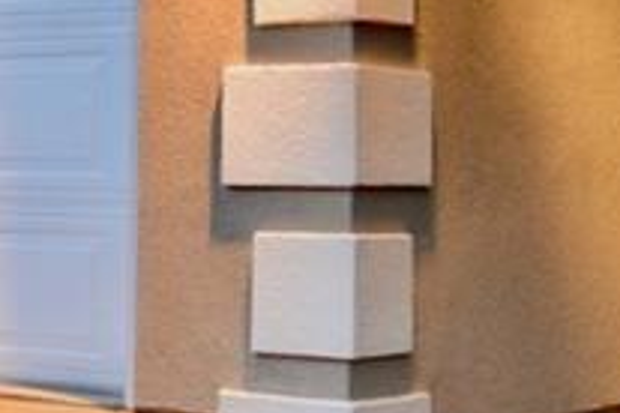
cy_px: 76
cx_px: -6
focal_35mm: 104
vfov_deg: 13.1
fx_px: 1791
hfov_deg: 19.1
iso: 400
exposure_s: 1/60
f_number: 3.2
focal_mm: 14
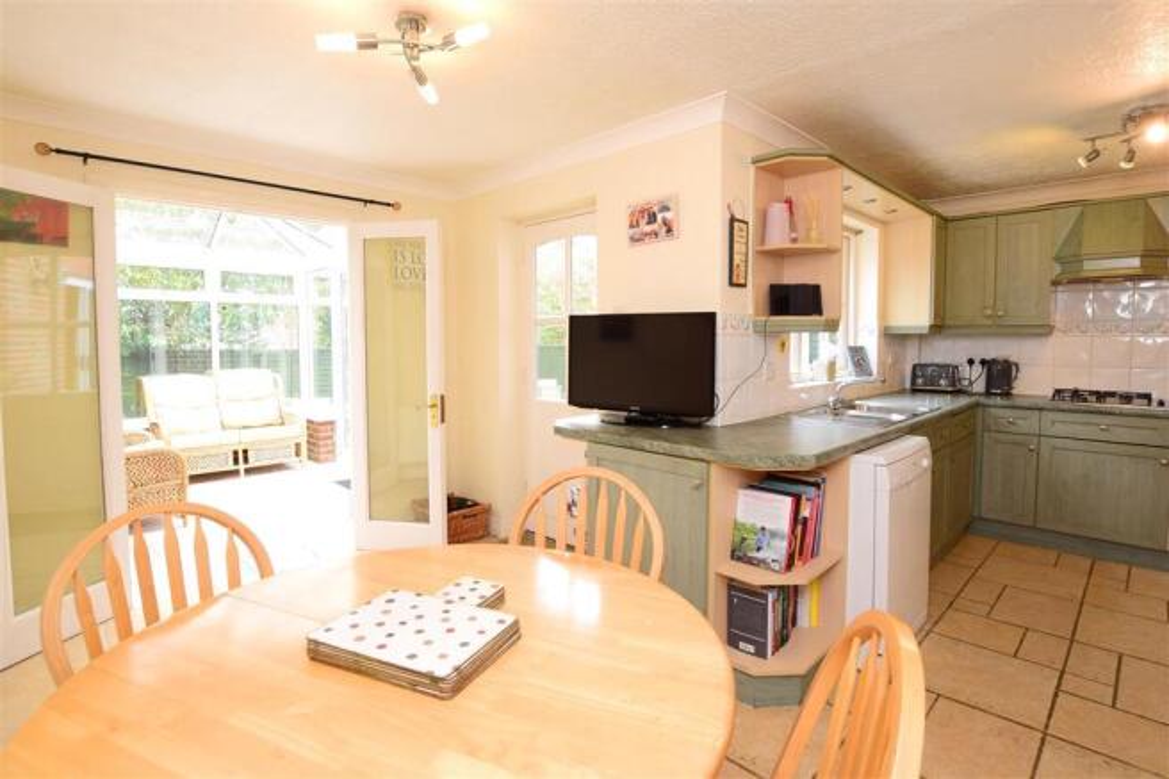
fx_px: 487
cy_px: 390
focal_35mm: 15
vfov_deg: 77.3
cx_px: 584
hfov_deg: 100.4
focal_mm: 10
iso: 400
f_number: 8
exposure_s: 1/40
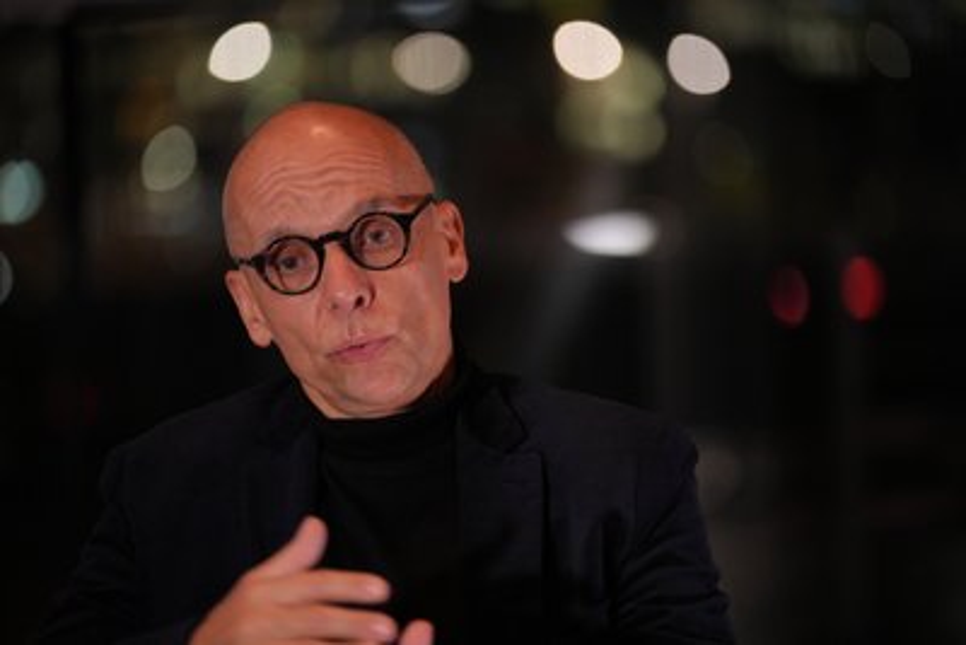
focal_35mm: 146
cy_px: 322
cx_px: 483
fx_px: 3919
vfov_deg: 9.4
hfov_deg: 14.1
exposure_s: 1/50
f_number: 2.8
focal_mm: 146
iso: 1000
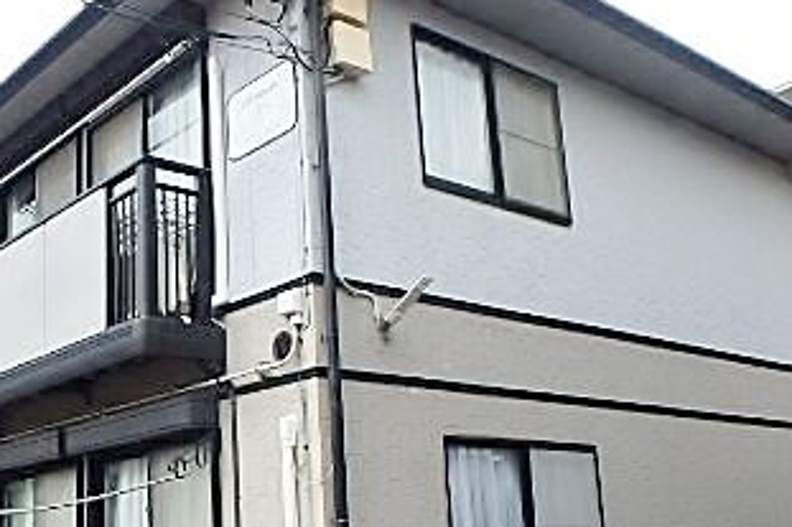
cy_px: 359
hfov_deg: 43.0
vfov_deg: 29.6
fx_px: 989
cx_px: 262
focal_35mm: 45
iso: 125
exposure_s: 1/320
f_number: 3.5
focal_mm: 3.7
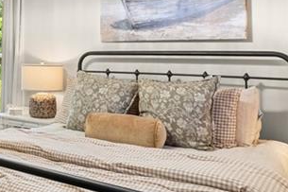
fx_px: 376
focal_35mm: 47
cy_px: 53
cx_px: -28
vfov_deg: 28.3
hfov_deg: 35.8
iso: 800
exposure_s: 1/8
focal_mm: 14
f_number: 7.1
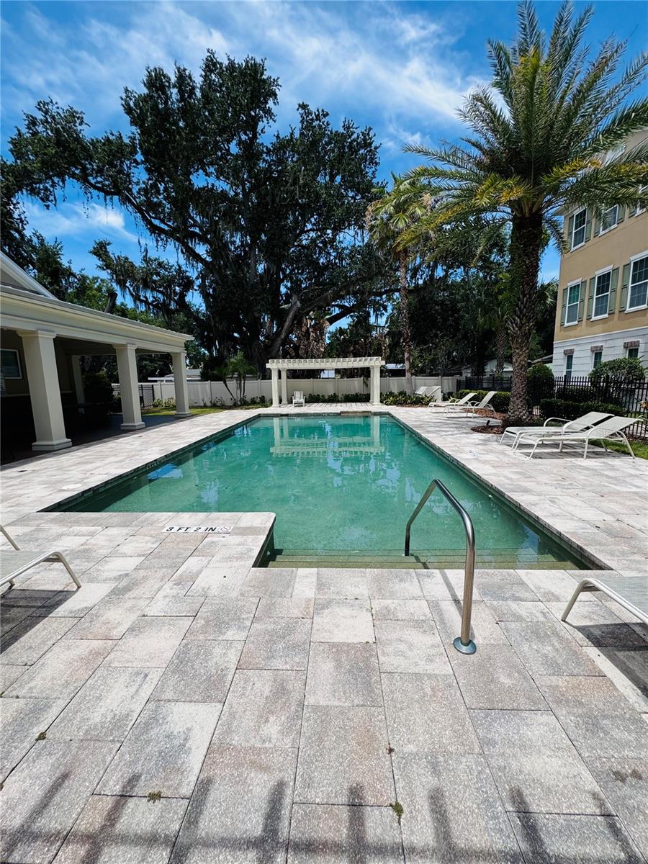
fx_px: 349
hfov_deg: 85.7
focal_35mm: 14
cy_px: 432
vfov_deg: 102.1
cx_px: 324
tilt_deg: -9.2
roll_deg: +1.0
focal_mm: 2.22
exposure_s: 1/1600
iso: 50
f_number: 2.2
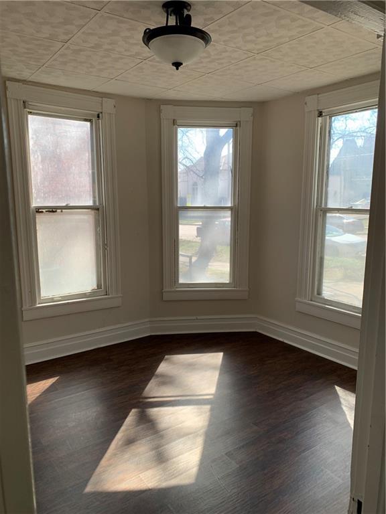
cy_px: 257
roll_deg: -0.1
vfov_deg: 67.3
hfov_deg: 53.1
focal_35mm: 26
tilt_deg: -8.8
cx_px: 193
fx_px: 387
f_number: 1.8
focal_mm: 4.25
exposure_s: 1/237
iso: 25
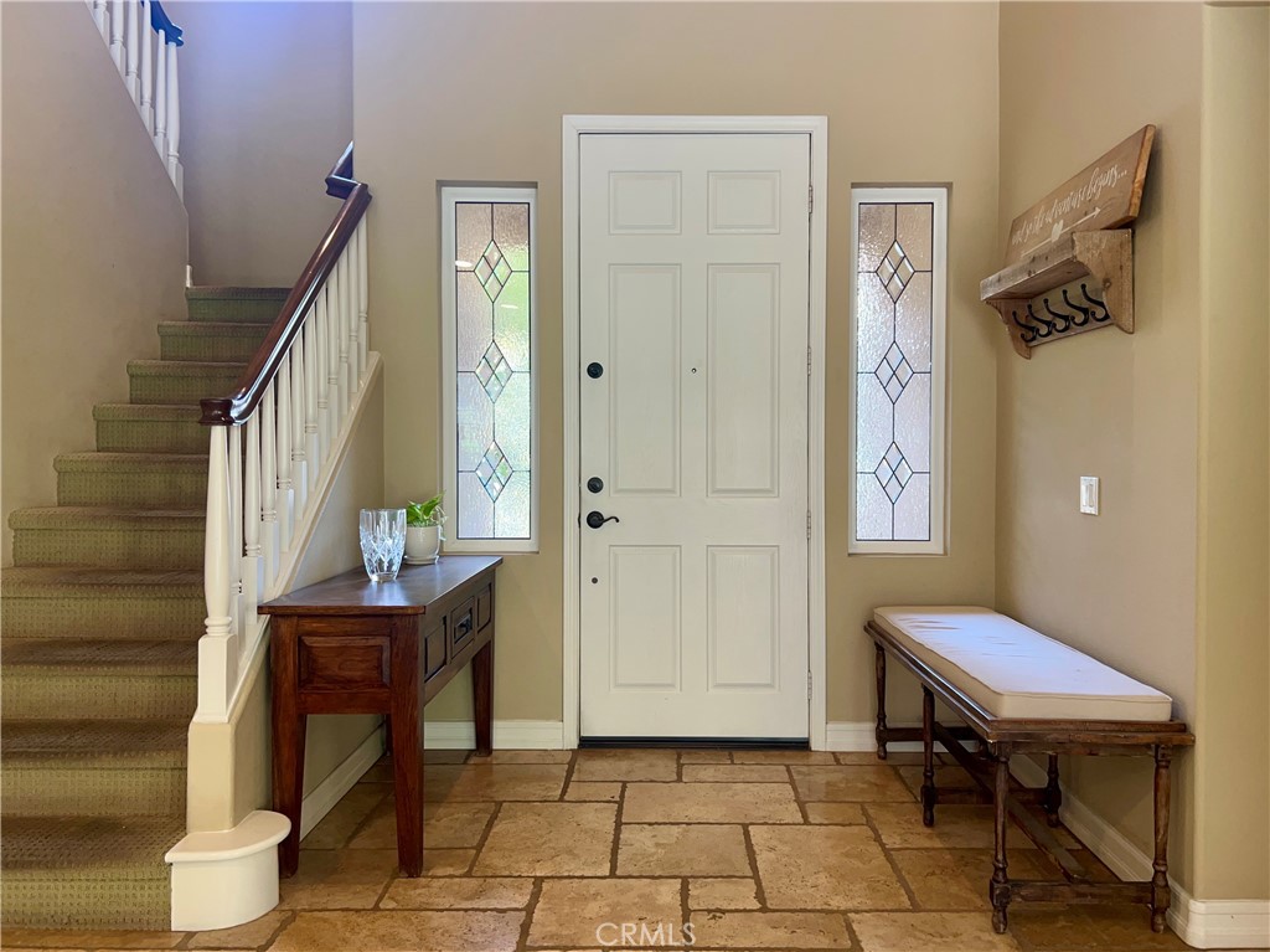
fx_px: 953
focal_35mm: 26
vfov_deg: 53.0
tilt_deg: -0.6
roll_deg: +0.0
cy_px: 476
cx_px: 635
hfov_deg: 67.3
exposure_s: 1/60
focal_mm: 5.7
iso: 80
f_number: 1.5
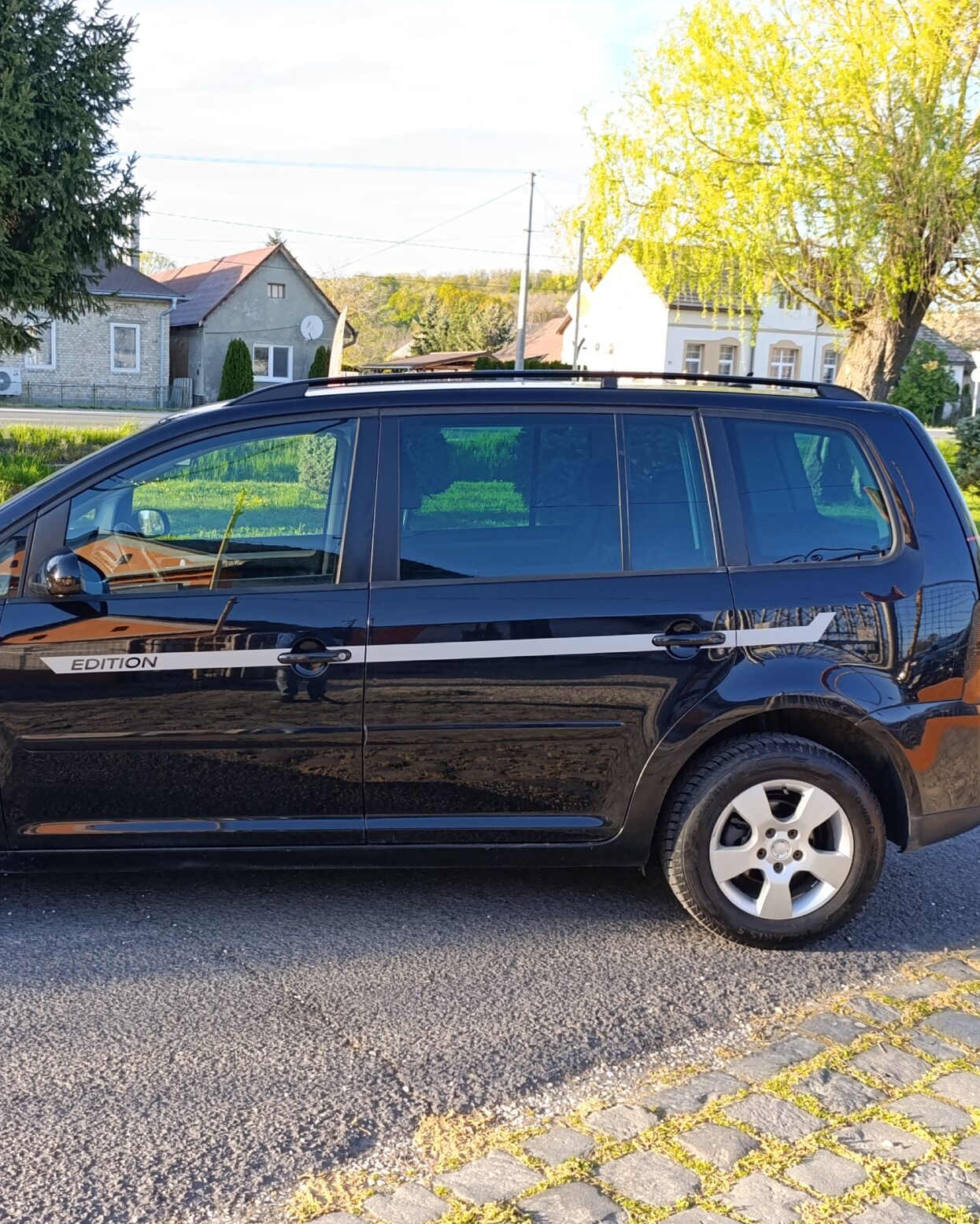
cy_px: 641
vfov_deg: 49.1
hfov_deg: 39.6
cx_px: 321
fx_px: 1341
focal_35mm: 37
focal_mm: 6.14
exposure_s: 1/100
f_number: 1.6
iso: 80
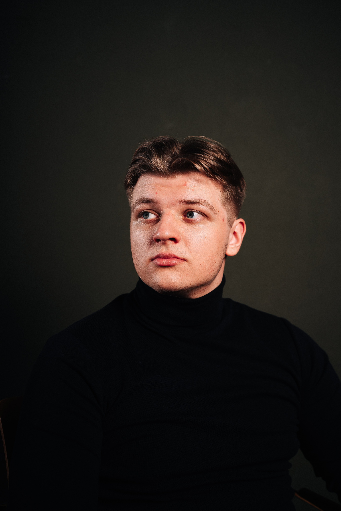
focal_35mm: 50
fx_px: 710
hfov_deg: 27.0
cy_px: 256
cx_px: 170
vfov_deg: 39.6
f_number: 4
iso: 125
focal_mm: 50
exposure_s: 1/160
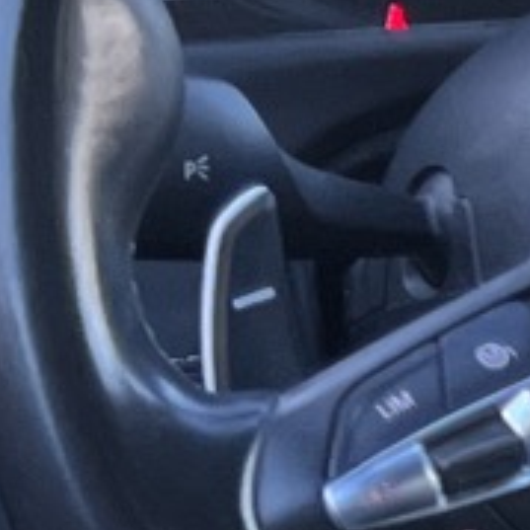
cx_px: 1851
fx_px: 4036
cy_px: 576
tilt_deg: -23.5
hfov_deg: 6.5
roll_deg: -0.6
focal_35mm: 233
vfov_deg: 7.5
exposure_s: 1/100
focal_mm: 5.7
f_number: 1.5
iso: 100
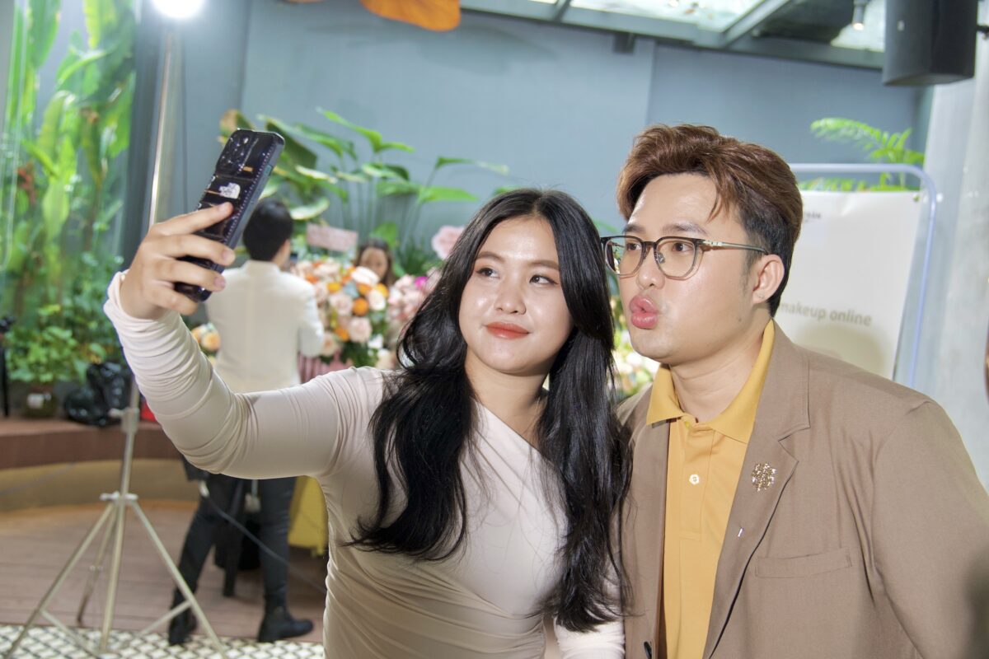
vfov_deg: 35.9
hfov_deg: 51.9
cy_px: 330
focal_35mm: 37
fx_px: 1016
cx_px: 494
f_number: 2.8
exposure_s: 1/125
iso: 400
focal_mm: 25
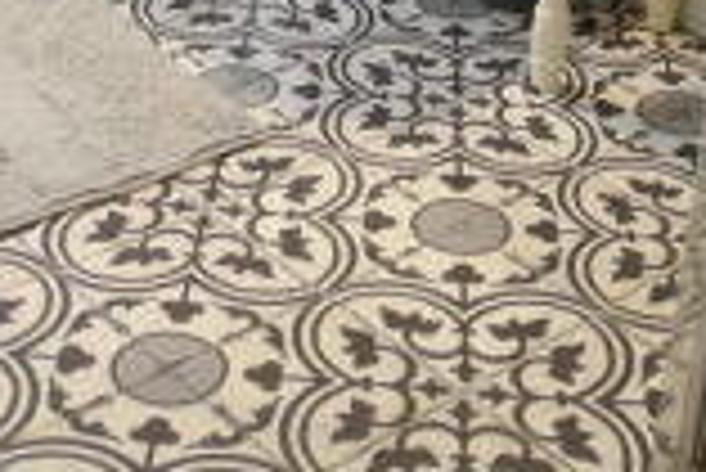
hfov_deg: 18.9
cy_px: -344
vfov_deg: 11.8
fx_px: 2120
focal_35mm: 108
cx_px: 335
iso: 249
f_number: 2.8
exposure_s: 1/30
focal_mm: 6
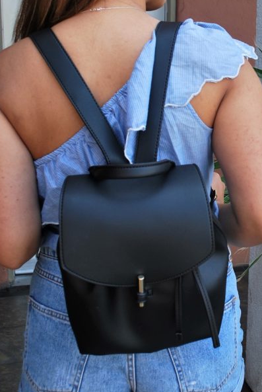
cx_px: 221
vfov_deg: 35.0
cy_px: 173
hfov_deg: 23.4
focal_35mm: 57
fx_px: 620
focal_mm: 22
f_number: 5.6
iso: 140
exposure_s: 1/125
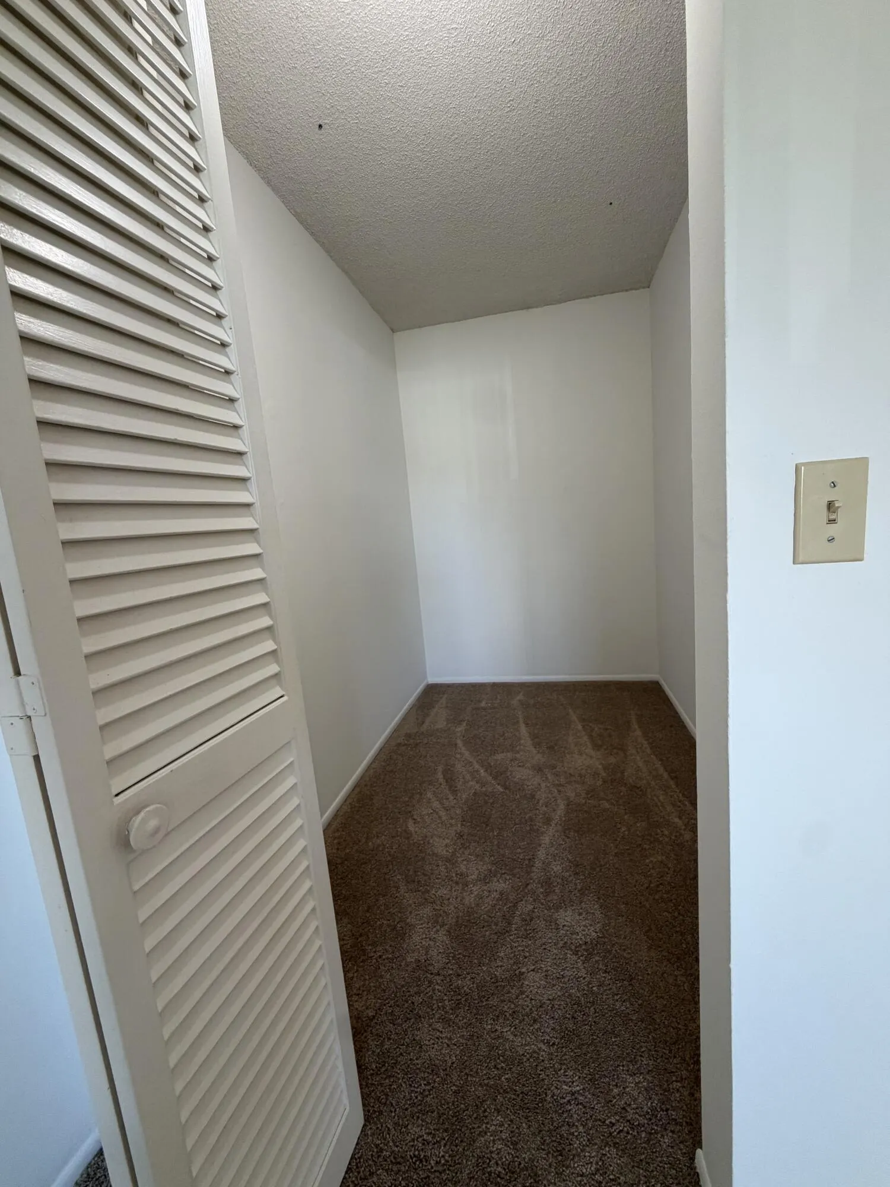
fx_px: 480
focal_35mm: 14
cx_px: 445
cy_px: 594
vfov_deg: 102.1
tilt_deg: -8.5
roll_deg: +5.5
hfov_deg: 85.7
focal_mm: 2.22
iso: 160
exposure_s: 1/60
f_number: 2.2
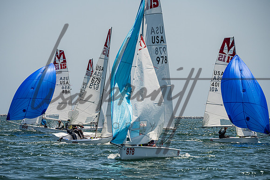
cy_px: 101
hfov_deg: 7.9
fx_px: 1948
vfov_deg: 5.3
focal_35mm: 260
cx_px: 124
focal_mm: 230
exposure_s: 1/3200
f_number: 8
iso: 400
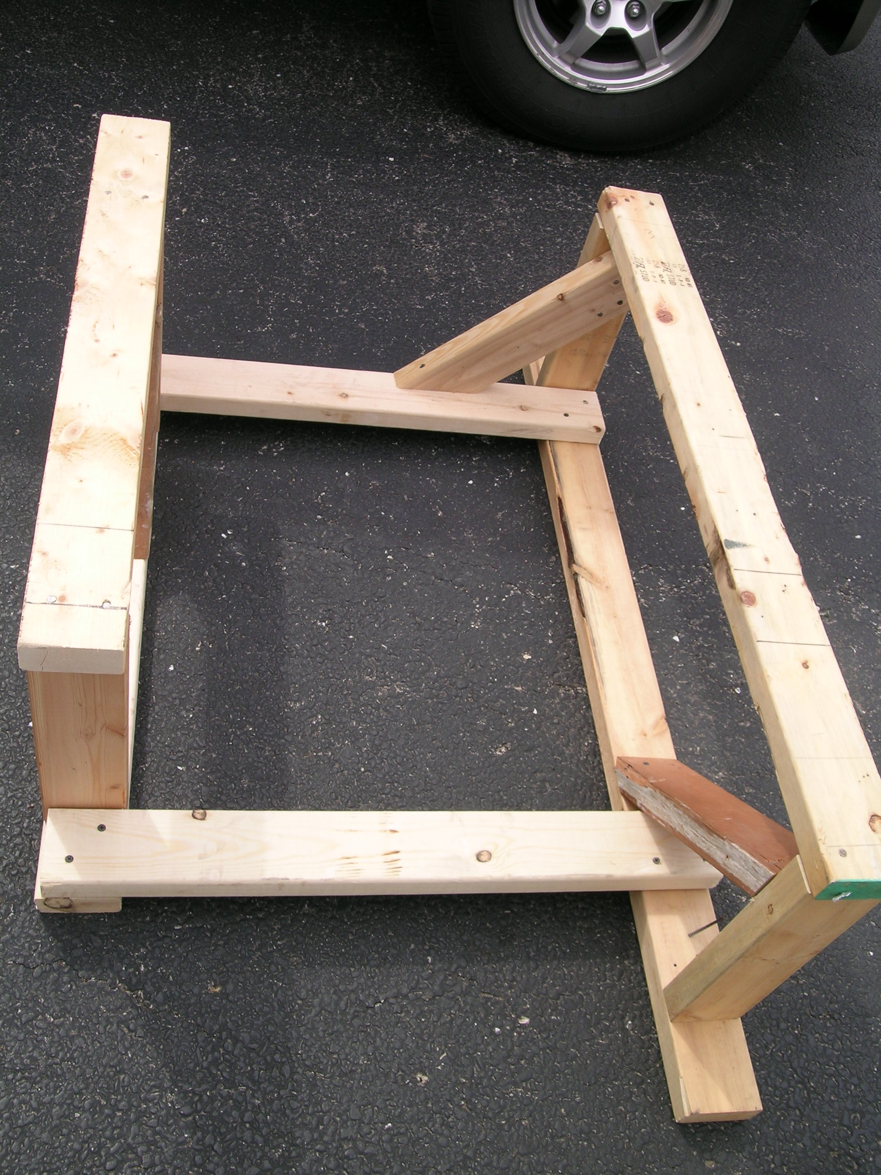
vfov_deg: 52.6
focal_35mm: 35
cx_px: 440
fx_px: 1188
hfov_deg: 40.7
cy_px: 588
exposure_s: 1/150
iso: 50
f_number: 6
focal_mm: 7.2
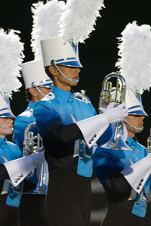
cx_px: 38
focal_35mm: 1061
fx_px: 6670
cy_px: 94
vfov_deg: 1.9
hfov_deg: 1.3
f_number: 4.5
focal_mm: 600
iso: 3200
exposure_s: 1/200
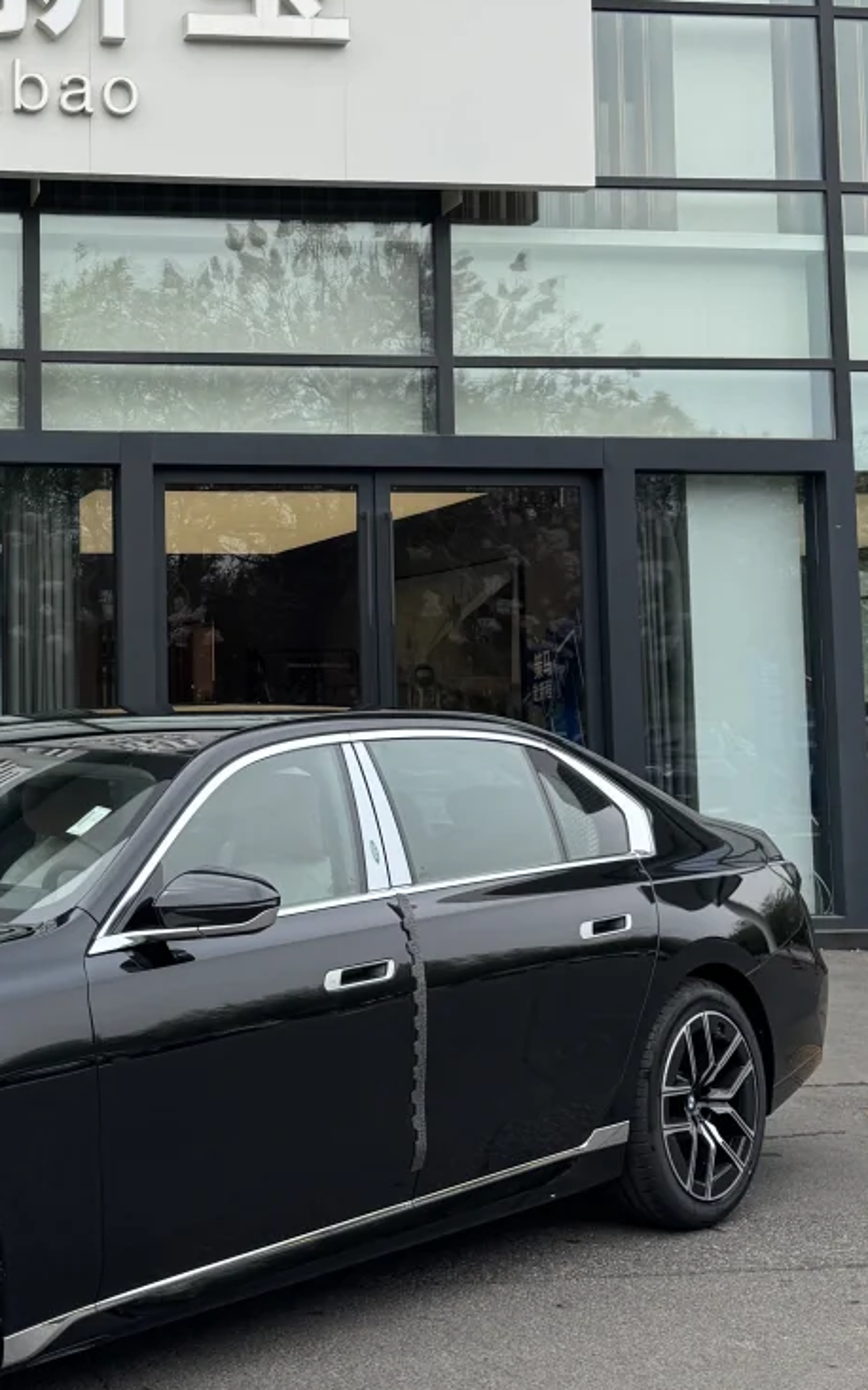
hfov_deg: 24.6
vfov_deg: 40.1
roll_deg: +1.3
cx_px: -11
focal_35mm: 50
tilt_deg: +6.1
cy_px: 552
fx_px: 1893
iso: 80
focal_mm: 6.76
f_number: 1.78
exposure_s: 1/2174
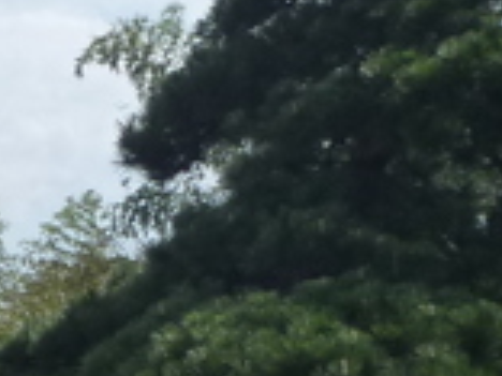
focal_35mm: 144
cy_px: 357
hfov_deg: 11.1
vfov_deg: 10.2
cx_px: -776
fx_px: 2088
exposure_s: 1/160
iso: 125
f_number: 10
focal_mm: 4.9
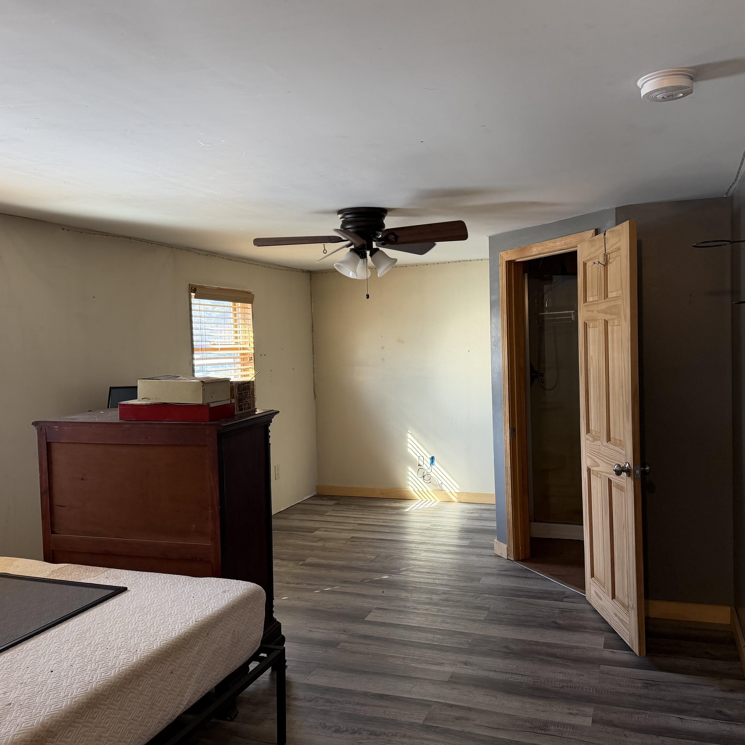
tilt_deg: -2.0
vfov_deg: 55.6
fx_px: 706
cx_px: 394
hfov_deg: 55.6
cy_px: 371
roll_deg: +1.7
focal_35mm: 29
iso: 200
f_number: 1.78
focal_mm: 6.76
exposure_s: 1/120
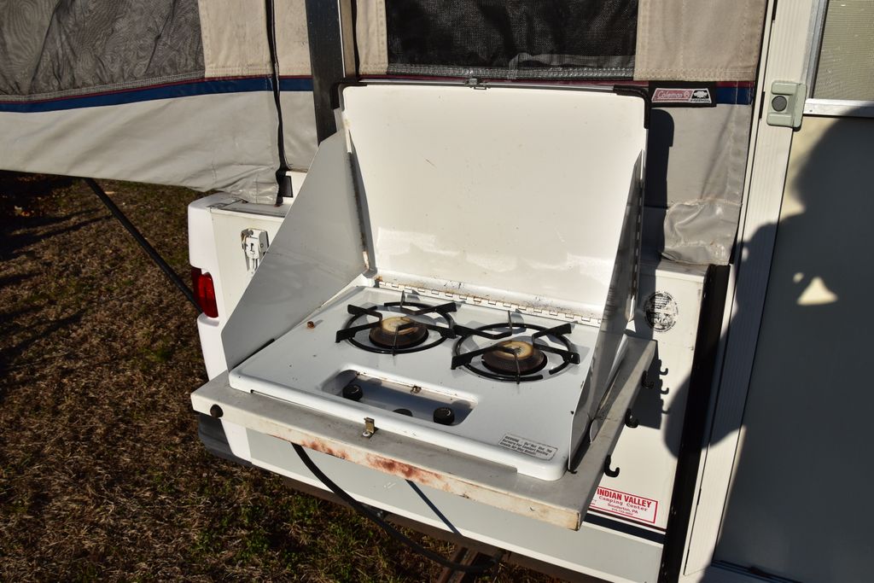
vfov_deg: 25.8
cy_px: 292
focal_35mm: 52
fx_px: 1275
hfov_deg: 37.8
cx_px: 437
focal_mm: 35
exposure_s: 1/1250
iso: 200
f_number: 10
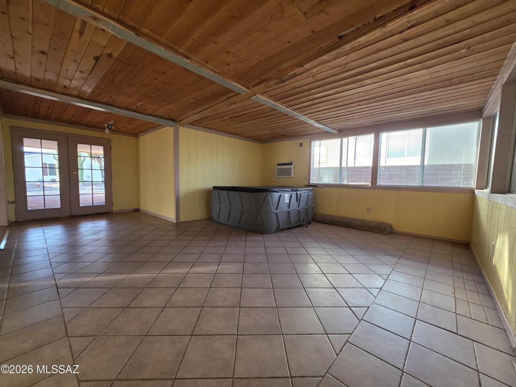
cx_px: 258
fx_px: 194
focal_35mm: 13
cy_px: 194
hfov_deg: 106.2
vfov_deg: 89.9
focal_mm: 2.2
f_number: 1.9
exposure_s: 1/120
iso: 160
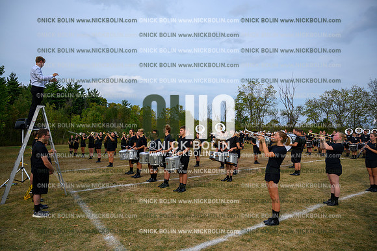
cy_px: 126
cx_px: 188
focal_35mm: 24
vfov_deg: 53.1
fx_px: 251
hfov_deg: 73.8
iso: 200
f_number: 4.5
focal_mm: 24
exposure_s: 1/1600
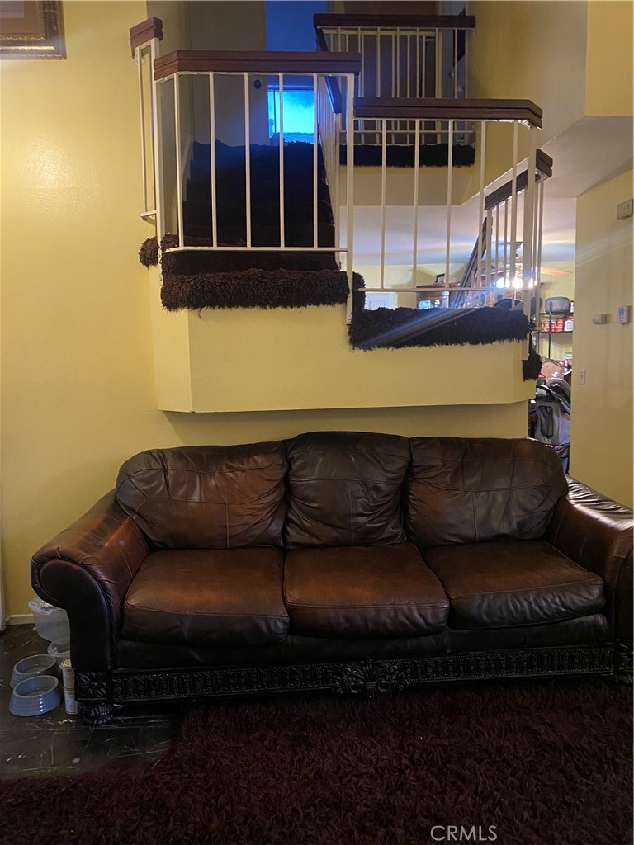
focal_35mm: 26
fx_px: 635
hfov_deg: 53.1
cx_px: 317
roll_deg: +1.3
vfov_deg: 67.3
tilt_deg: -6.7
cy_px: 422
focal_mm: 4.25
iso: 640
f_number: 1.8
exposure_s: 1/30
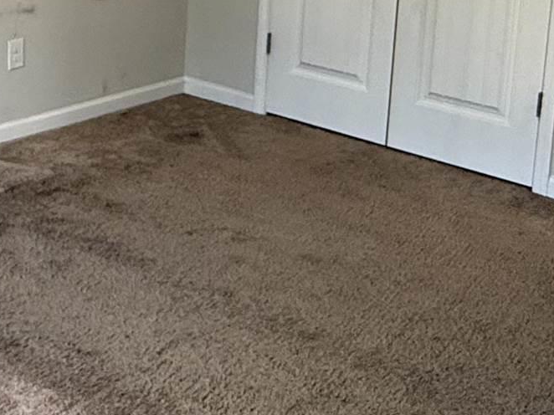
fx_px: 1040
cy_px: -34
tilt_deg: -8.3
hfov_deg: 29.3
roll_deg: -1.7
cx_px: 122
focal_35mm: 65
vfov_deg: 21.5
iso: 200
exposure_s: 1/60
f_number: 2.2
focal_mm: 2.22
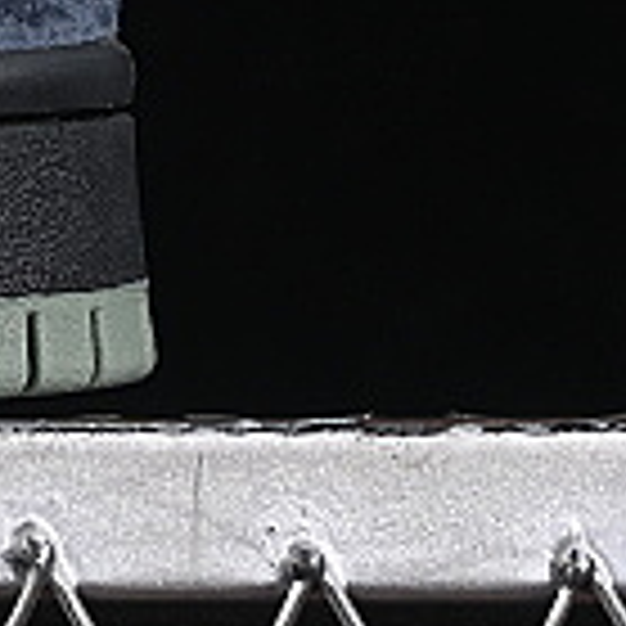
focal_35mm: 495
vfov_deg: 3.5
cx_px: -1477
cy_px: -594
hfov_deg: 3.4
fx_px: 10128
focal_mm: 50
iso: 160
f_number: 6.3
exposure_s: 1/60
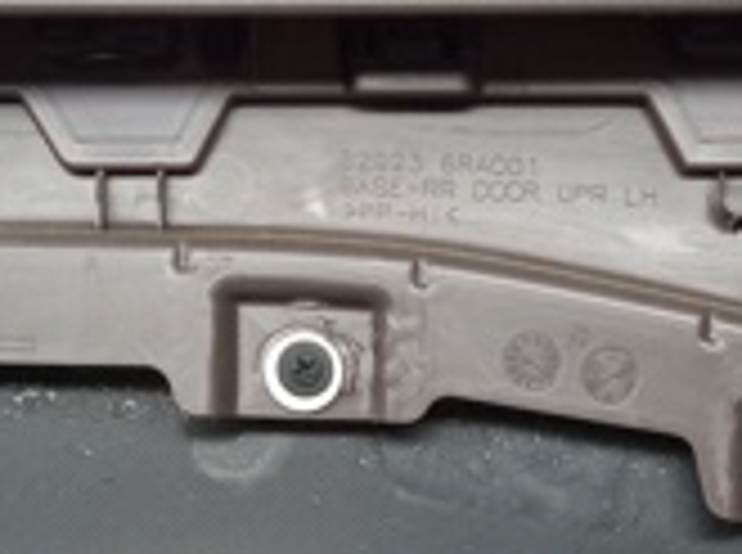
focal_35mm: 105
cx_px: 553
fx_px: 2246
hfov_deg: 18.6
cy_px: 687
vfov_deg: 13.6
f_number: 2.2
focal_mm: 3.79
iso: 298
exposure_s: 1/33.3
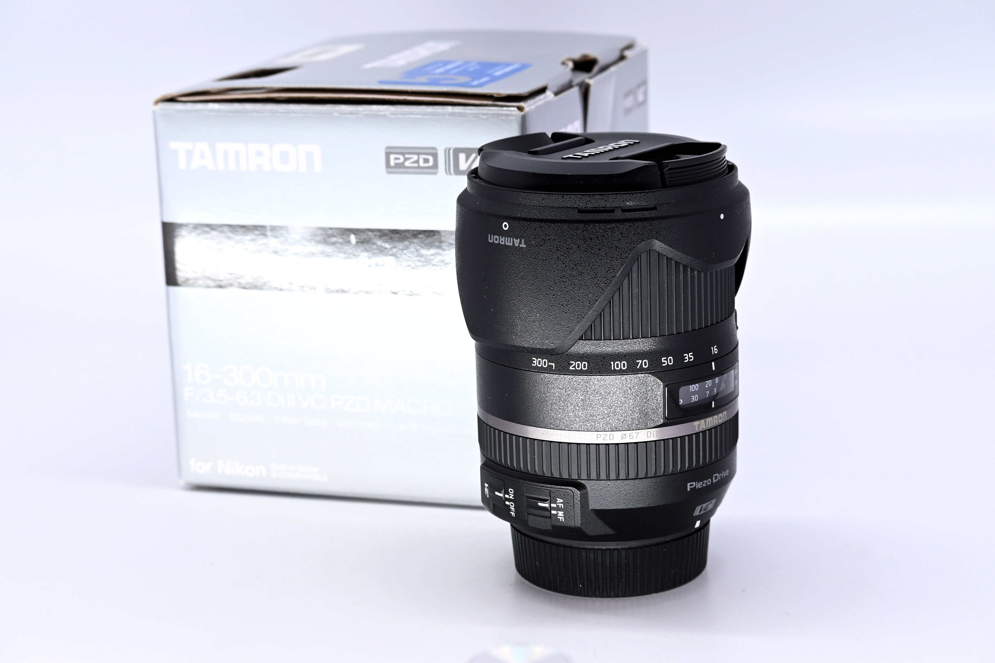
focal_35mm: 75
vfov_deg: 18.2
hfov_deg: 27.0
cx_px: 498
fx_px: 2073
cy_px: 332
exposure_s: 1/160
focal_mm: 50
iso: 500
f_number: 9
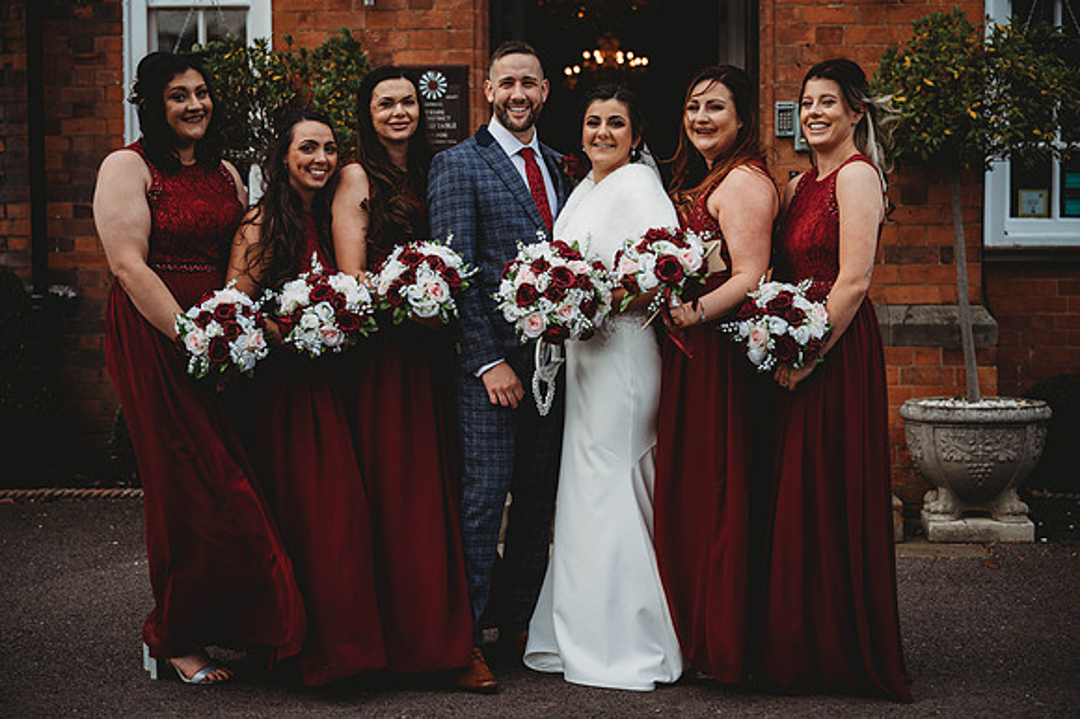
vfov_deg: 22.6
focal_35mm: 60
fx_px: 1799
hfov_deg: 33.4
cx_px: 540
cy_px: 360
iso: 100
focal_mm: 60
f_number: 2.8
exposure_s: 1/250
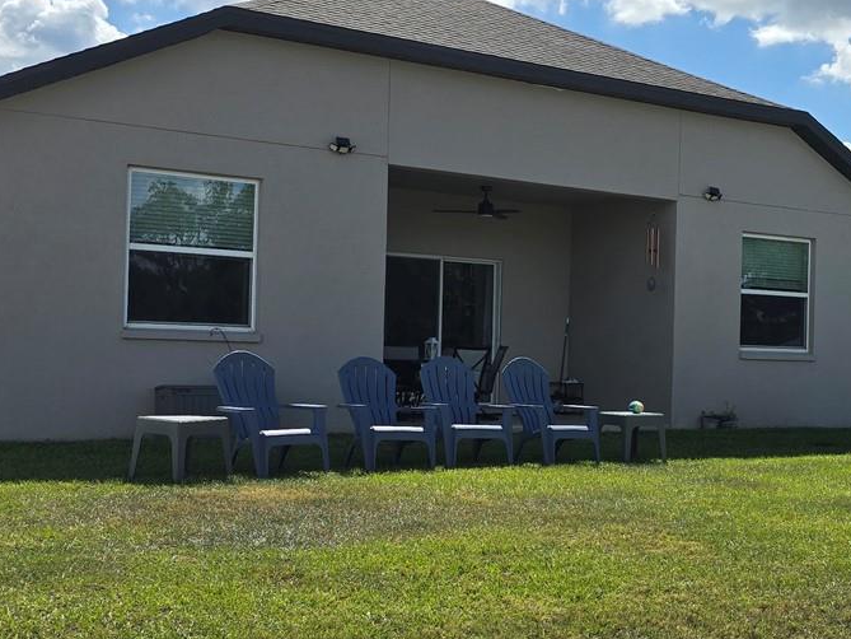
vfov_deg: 26.6
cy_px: 346
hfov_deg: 34.2
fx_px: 1352
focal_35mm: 55
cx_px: 645
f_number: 1.7
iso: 12
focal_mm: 6.3
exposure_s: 1/1668
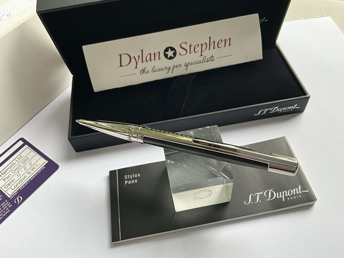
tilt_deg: -53.5
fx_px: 288
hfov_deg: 61.7
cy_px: 129
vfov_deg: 48.2
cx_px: 172
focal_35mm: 29
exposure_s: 1/122
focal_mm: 3
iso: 25
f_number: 1.8
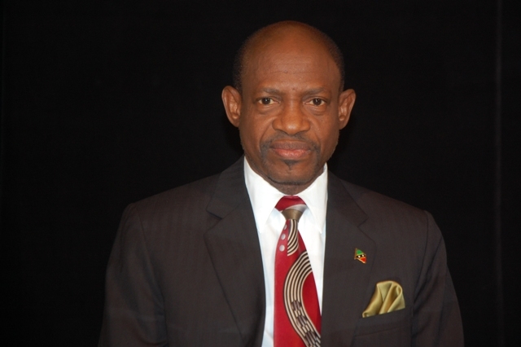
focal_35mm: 105
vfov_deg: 13.0
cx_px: 260
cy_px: 174
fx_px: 1519
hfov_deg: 19.5
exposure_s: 1/60
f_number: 4.5
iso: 400
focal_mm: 70
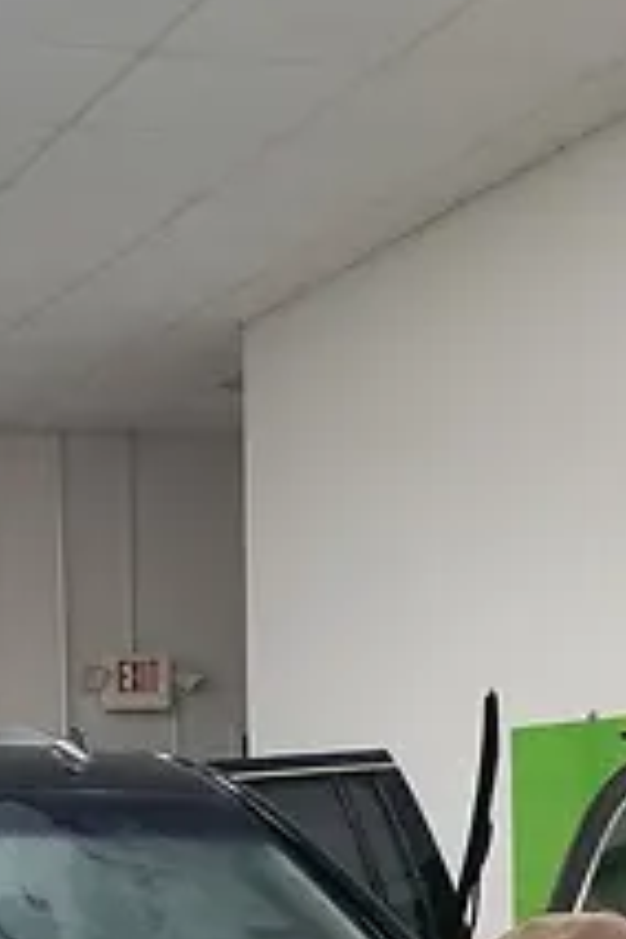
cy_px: 864
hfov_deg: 15.3
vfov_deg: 22.5
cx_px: 4
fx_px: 2295
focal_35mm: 88
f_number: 1.9
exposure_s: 1/60
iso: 125
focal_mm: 2.71
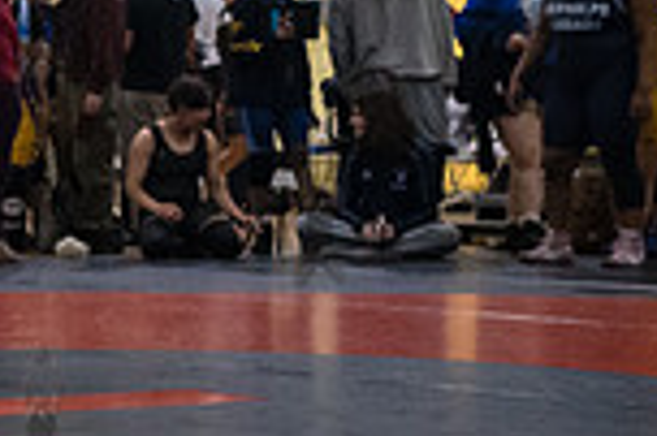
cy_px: 291
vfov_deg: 8.9
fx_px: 2789
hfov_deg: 12.3
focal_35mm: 153
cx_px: -529
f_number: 3.2
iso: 5000
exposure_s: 1/500
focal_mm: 35
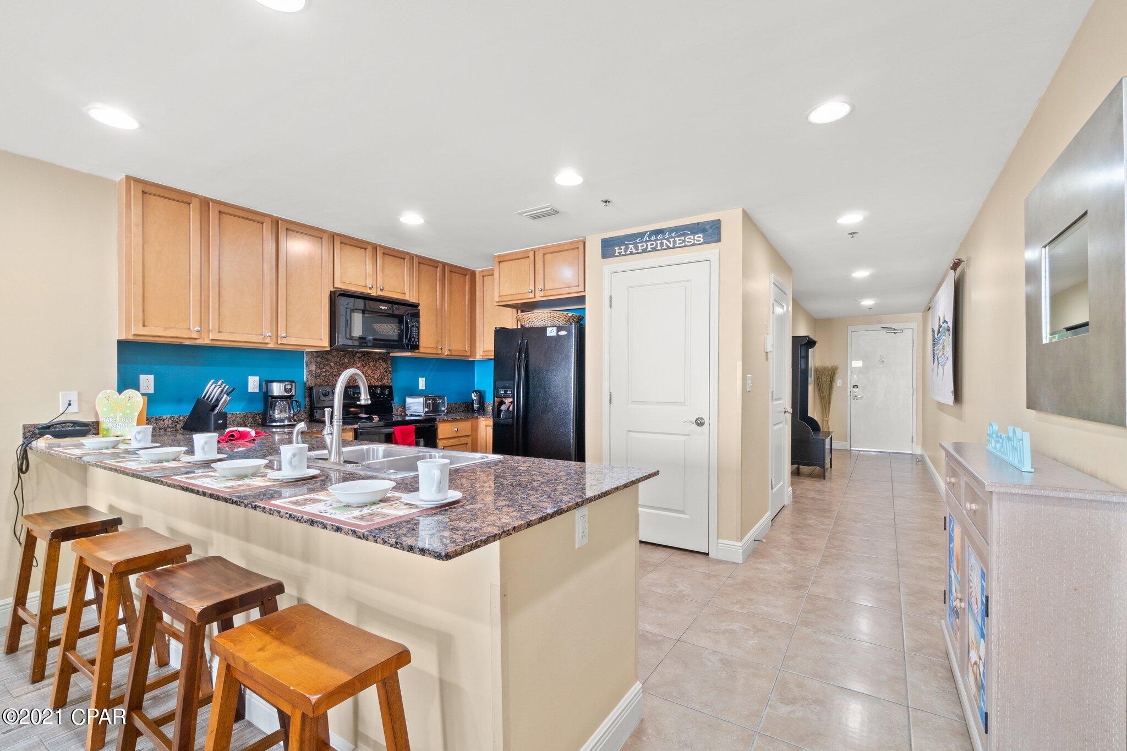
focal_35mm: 15
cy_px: 376
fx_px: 470
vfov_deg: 77.3
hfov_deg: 100.4
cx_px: 564
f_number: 8
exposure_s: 1/2.5
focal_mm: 10
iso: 800
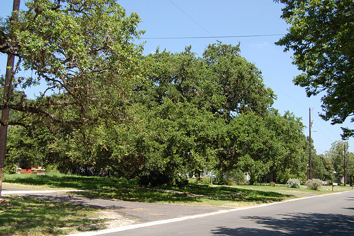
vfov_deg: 31.9
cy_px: 118
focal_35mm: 42
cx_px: 177
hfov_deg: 46.4
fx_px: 413
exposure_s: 1/1600
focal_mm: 28
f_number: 5.6
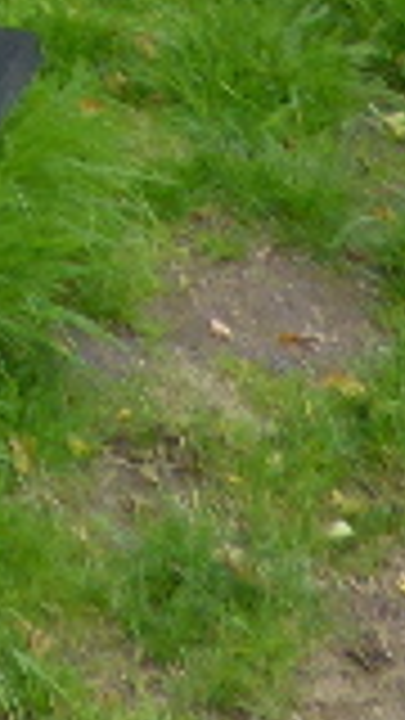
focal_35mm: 208
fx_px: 3971
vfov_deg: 9.0
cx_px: -972
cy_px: -1166
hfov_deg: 5.4
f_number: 3.3
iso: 100
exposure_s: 1/80
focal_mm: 4.3
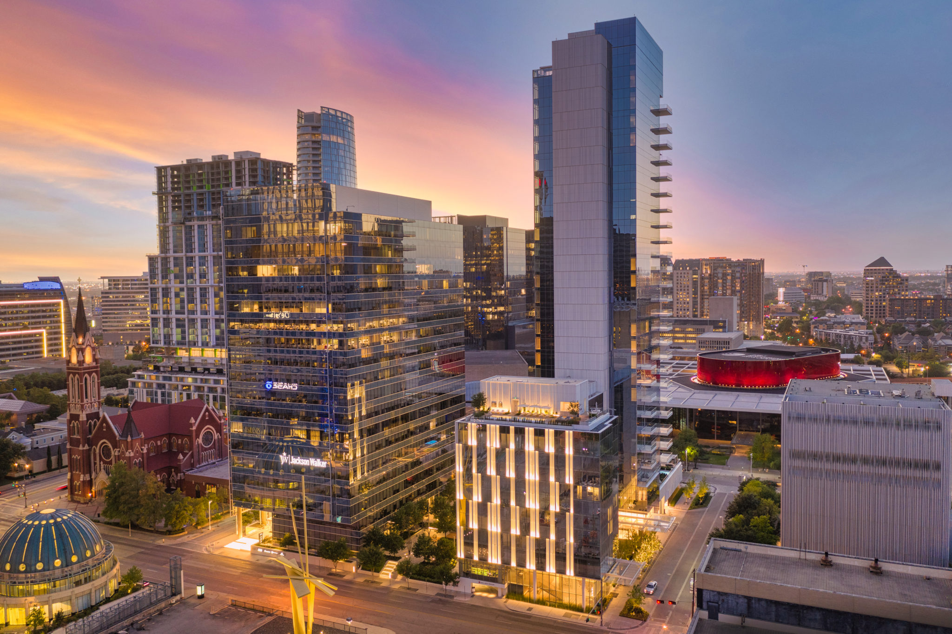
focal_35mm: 28
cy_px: 317
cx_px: 476
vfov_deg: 46.4
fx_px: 740
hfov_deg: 65.5
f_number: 2.8
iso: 100
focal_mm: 10.26
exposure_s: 1/3
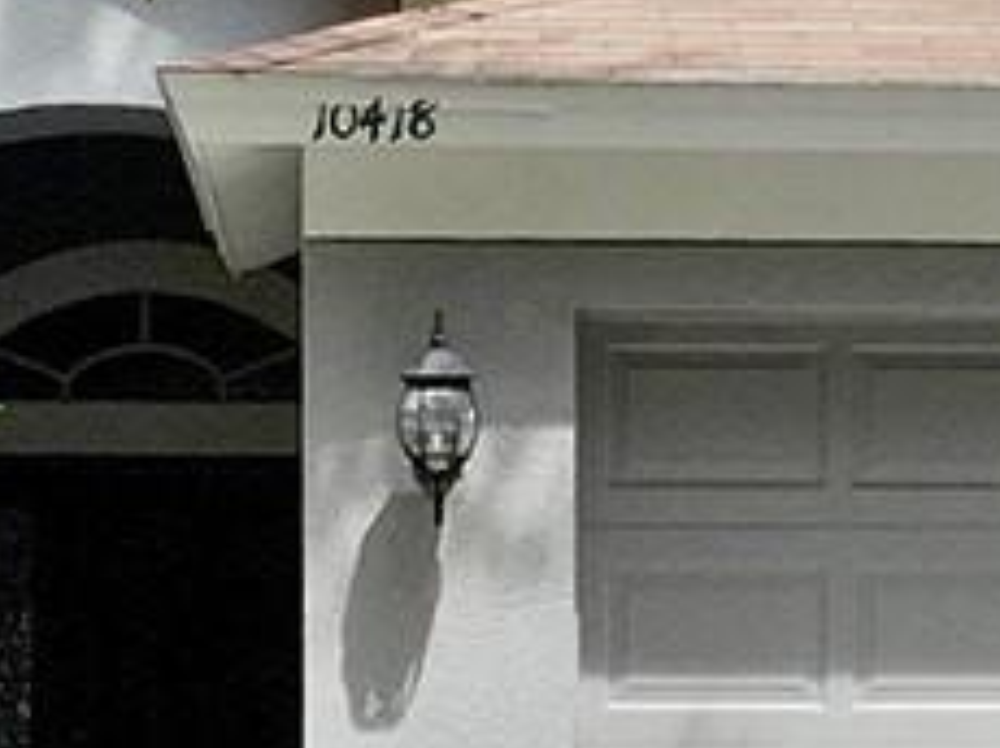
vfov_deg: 8.9
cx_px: 643
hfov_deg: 11.8
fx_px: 4819
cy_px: 544
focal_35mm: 167
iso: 110
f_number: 2.8
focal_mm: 4.39
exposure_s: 1/640
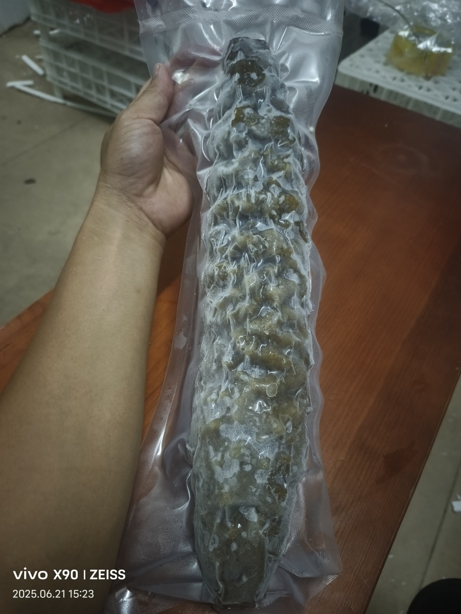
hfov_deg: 58.9
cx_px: 230
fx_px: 408
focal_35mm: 23
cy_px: 307
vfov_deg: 73.9
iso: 1567
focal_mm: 5.5
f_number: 1.75
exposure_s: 1/50
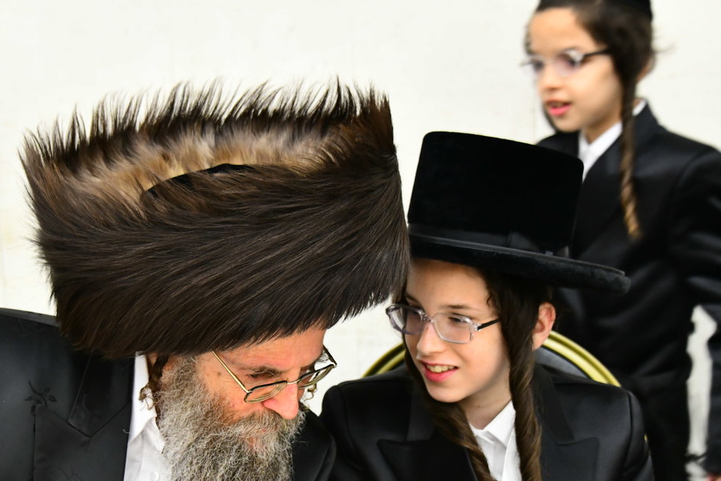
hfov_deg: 21.9
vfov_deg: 14.7
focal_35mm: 93
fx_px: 1862
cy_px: 338
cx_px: 290
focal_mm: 62
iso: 3200
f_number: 5
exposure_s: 1/125
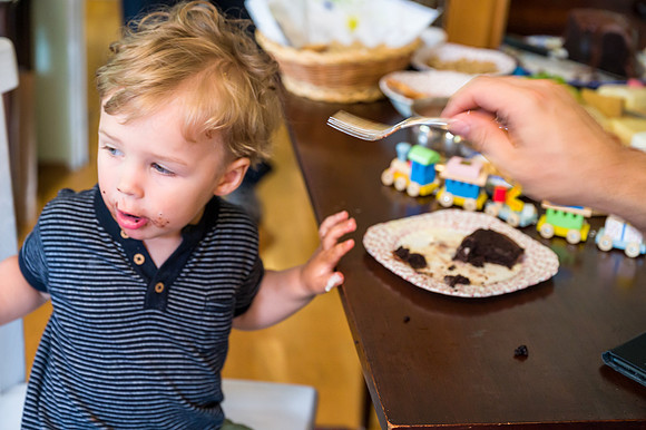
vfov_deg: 23.4
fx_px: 1040
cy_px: 215
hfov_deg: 34.5
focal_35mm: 58
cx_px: 323
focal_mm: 58
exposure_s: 1/60
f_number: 4
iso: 2500
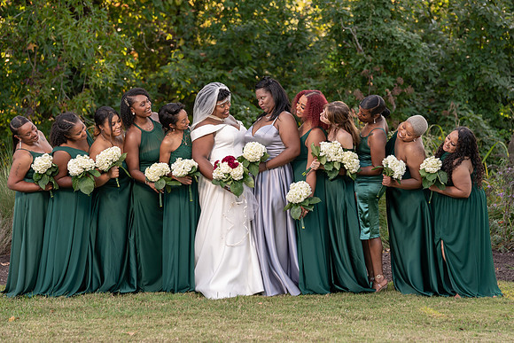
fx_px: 2254
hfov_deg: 13.0
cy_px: 178
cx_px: 275
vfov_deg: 8.7
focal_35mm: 158
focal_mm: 146
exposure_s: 1/200
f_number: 4
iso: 160
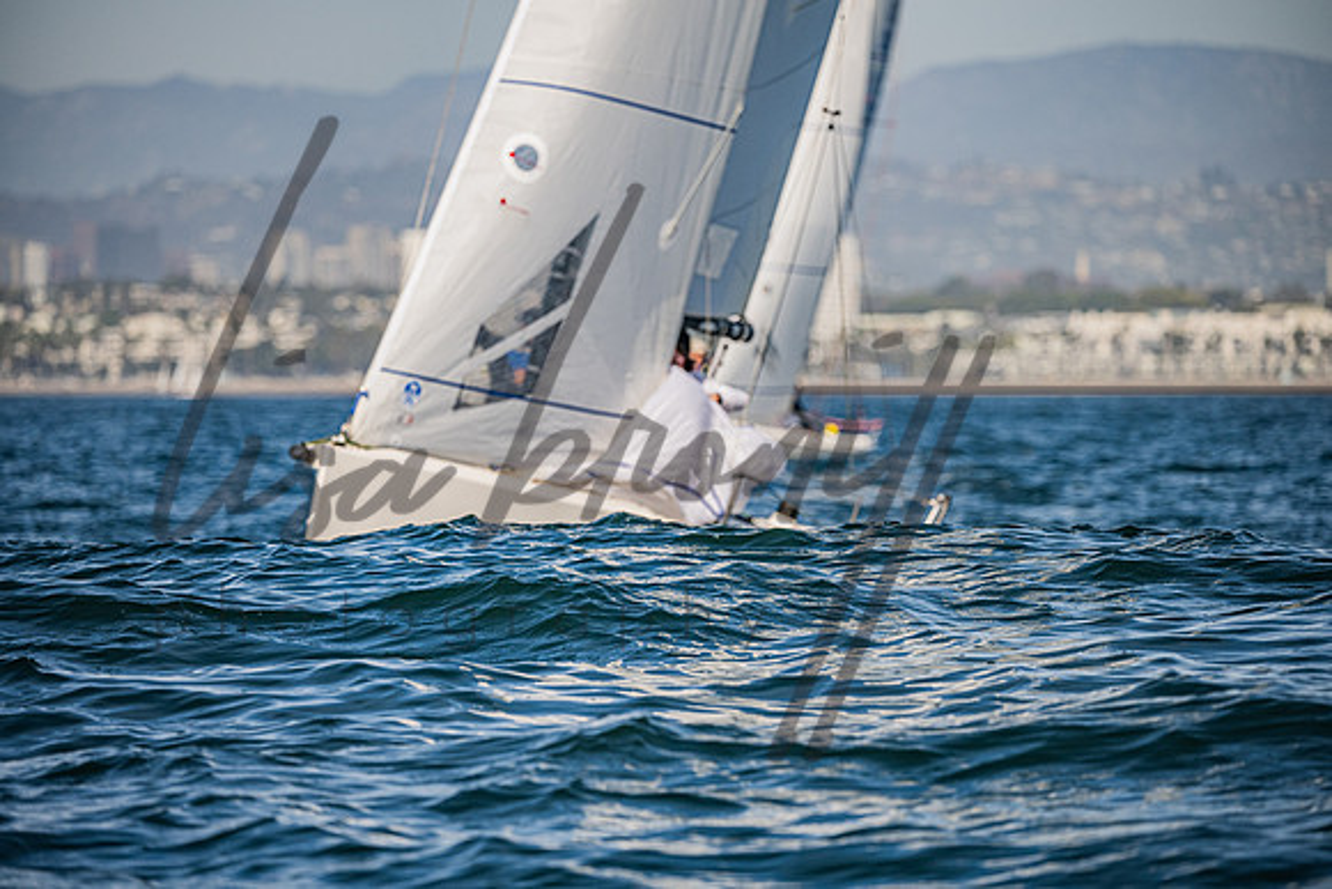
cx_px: 666
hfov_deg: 8.0
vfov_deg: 5.4
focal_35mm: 256
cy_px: 444
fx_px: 9478
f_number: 5.6
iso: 320
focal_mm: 250
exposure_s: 1/3200
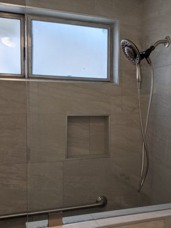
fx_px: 290
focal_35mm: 44
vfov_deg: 42.9
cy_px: 124
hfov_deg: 32.3
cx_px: 128
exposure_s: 1/120
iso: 108
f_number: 1.73
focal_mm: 4.38
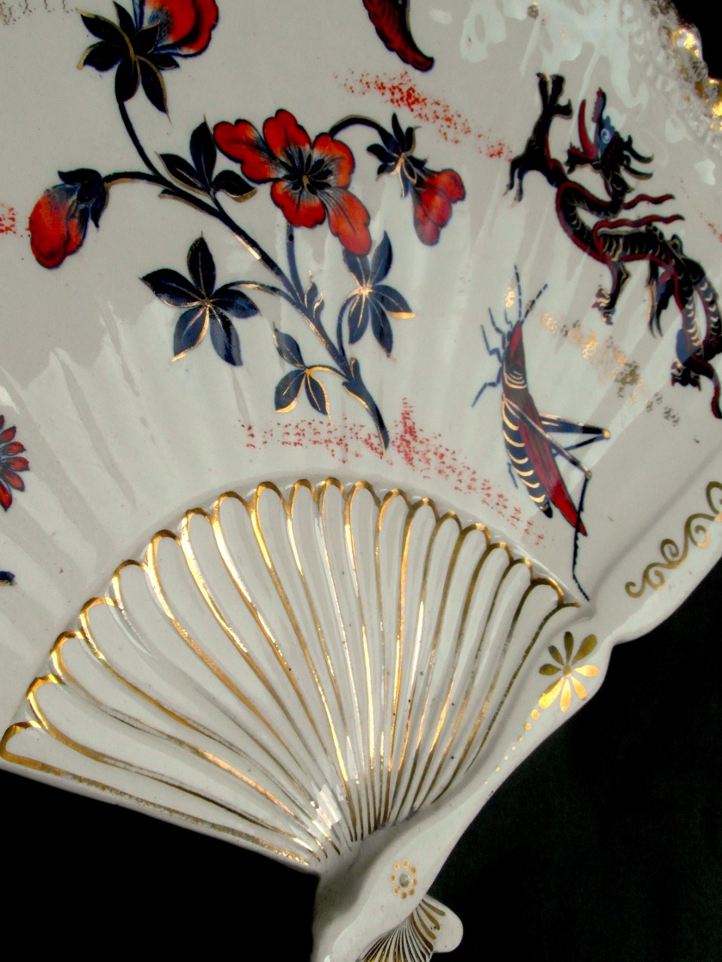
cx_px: 346
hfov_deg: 32.9
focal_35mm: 44
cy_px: 515
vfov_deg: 42.9
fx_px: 1223
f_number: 5.8
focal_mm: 6.8
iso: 80
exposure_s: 1/90
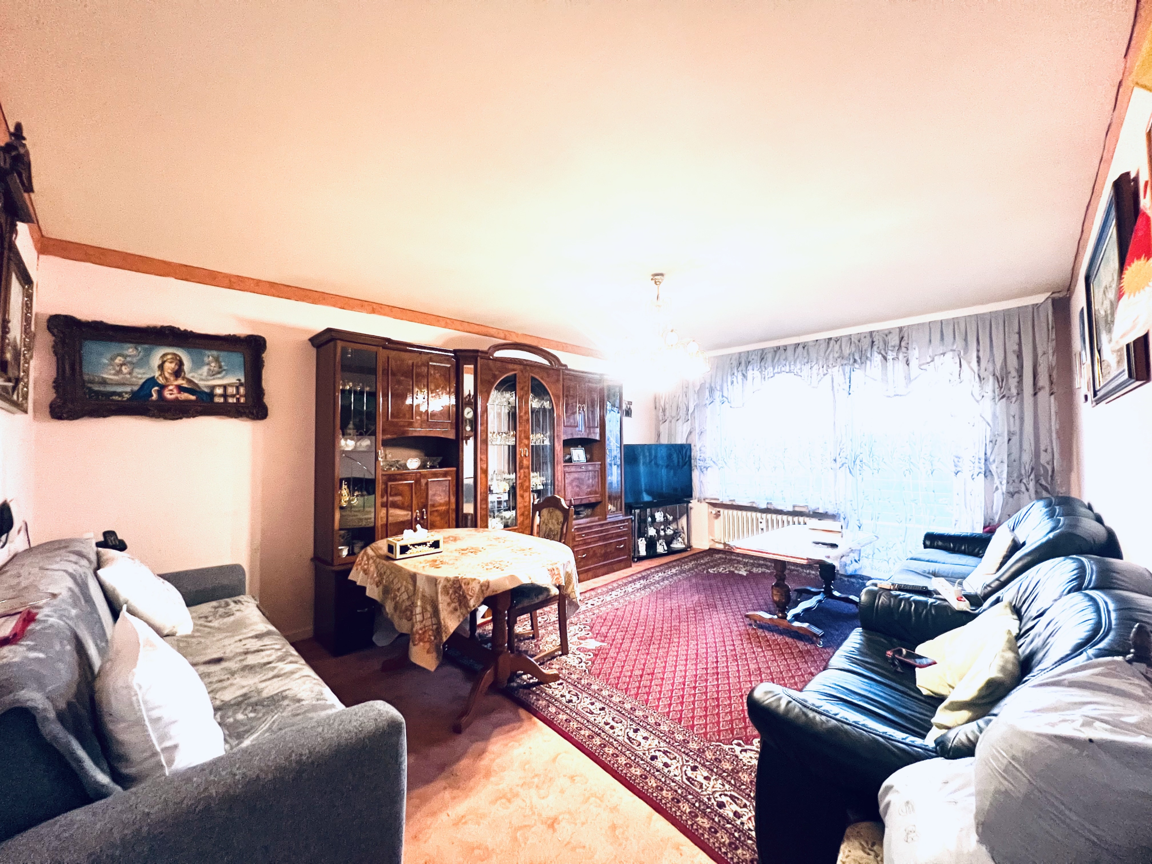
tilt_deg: +1.4
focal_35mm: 13
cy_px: 432
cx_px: 576
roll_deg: +0.6
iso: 500
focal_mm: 1.57
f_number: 1.8
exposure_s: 1/50
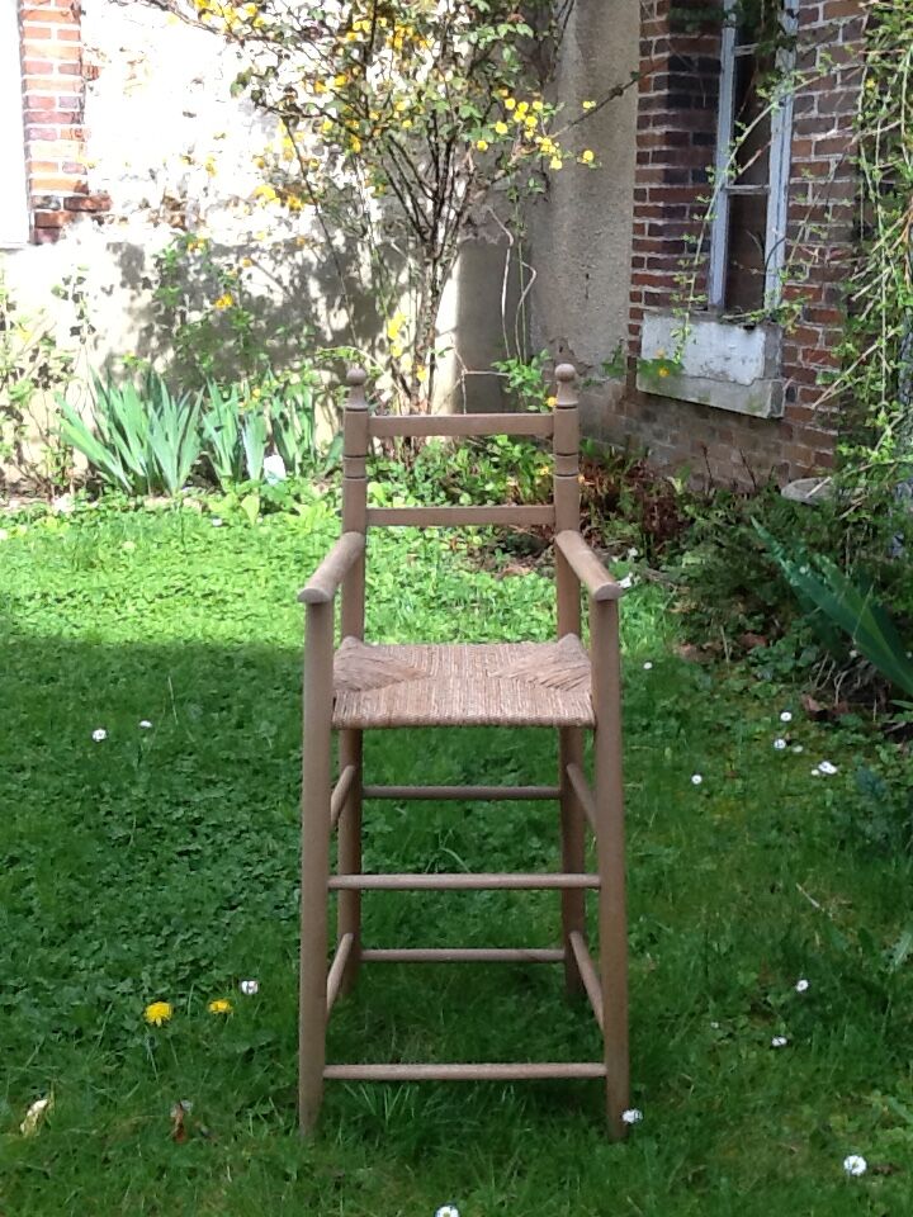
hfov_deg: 32.9
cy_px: 608
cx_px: 456
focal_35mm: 44
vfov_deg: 42.9
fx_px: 1547
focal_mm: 2.03
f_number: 2.4
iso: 40
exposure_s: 1/265
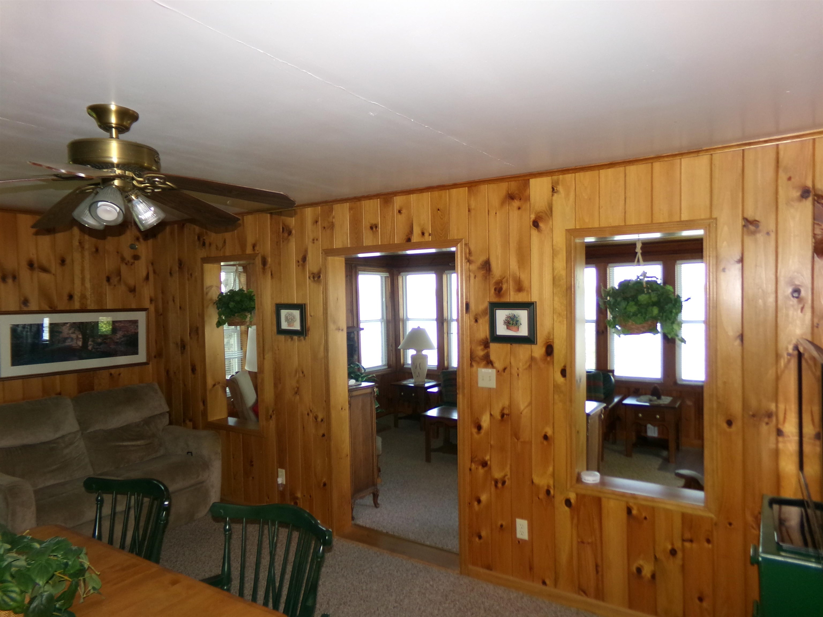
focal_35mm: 24
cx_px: 412
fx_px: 571
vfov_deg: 56.8
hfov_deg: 71.6
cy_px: 308
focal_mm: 4.3
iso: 200
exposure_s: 1/34
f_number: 3.7
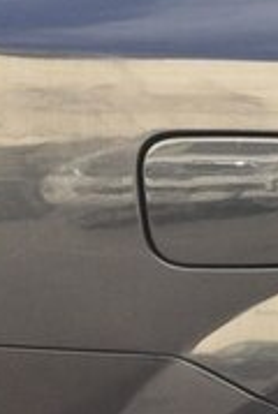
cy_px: 256
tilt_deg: -27.2
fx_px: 1281
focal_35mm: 111
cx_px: 753
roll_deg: -3.2
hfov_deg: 10.1
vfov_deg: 18.4
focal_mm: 4.15
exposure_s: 1/331
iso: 32
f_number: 2.2
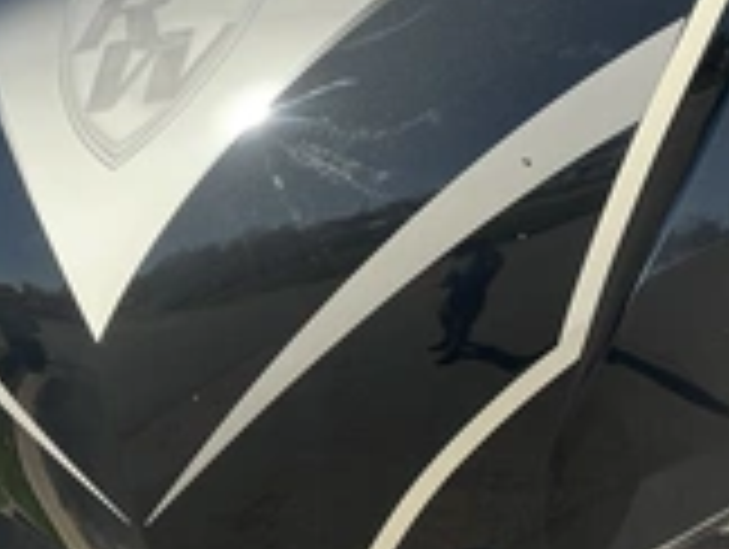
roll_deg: -2.7
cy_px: 194
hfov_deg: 28.1
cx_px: 441
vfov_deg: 21.3
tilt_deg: +17.0
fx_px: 1455
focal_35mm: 69
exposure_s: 1/1279
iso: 25
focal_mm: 3
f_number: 1.8
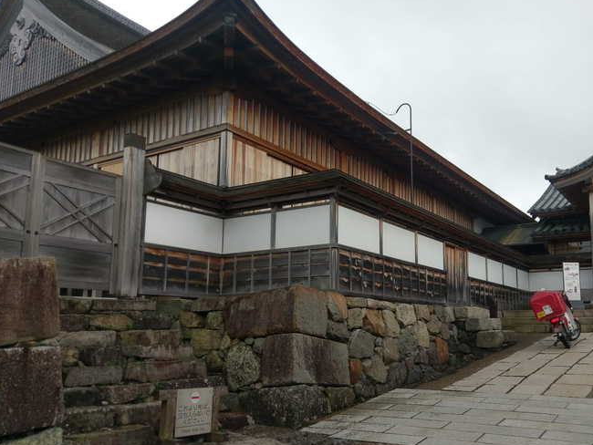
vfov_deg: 44.1
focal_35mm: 32
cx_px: 361
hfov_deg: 56.3
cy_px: 248
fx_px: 548
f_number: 1.8
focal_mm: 4.58
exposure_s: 1/615
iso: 100
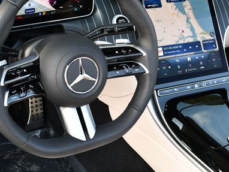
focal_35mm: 58
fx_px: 384
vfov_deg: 25.2
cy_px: 68
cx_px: 101
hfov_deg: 33.2
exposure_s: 1/250
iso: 400
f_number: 4
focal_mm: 18
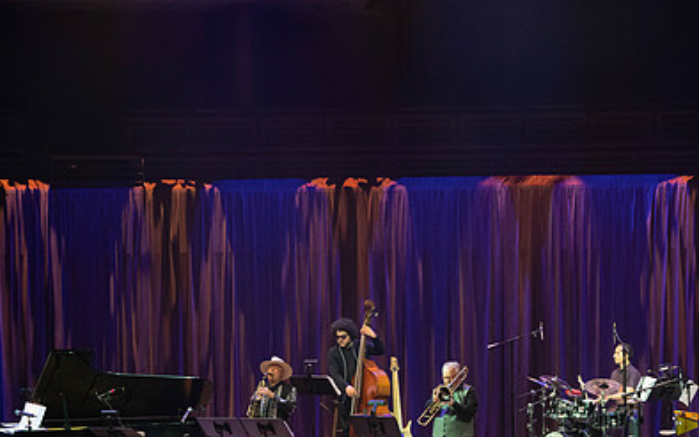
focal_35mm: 150
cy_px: 308
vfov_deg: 8.7
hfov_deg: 13.9
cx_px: 378
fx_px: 2857
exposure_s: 1/250
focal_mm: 100
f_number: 5.6
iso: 3200
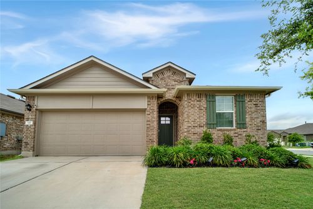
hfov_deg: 104.2
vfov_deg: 81.3
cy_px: 104
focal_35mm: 14
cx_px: 156
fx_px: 122
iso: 400
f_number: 8
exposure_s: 1/1500
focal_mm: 14
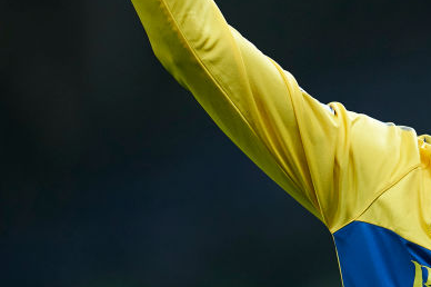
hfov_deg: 2.0
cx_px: 480
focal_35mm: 1057
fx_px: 12644
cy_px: -26
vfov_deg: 1.3
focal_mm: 400
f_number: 2.8
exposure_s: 1/1250
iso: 2500
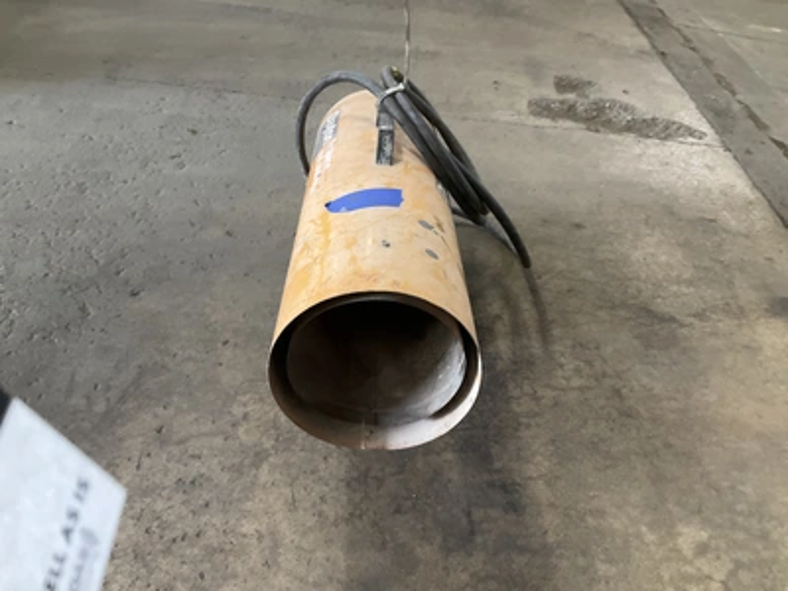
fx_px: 660
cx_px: 394
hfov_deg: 61.7
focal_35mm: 29
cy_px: 296
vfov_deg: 48.2
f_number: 1.8
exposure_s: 1/40
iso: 200
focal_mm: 3
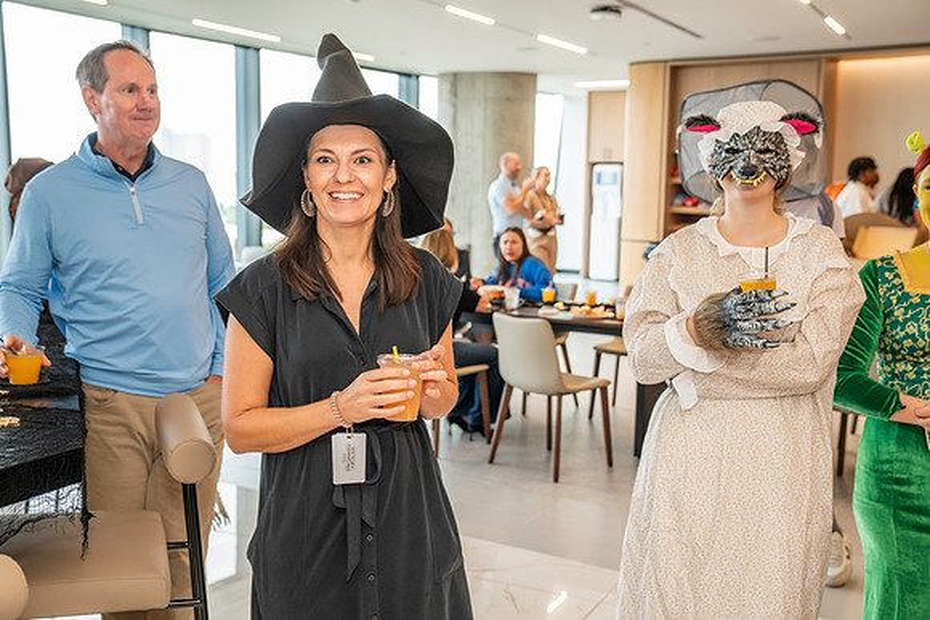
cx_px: 465
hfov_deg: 45.4
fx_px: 1111
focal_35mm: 43
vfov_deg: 31.2
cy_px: 310
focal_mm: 43
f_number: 4
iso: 1000
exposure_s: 1/160
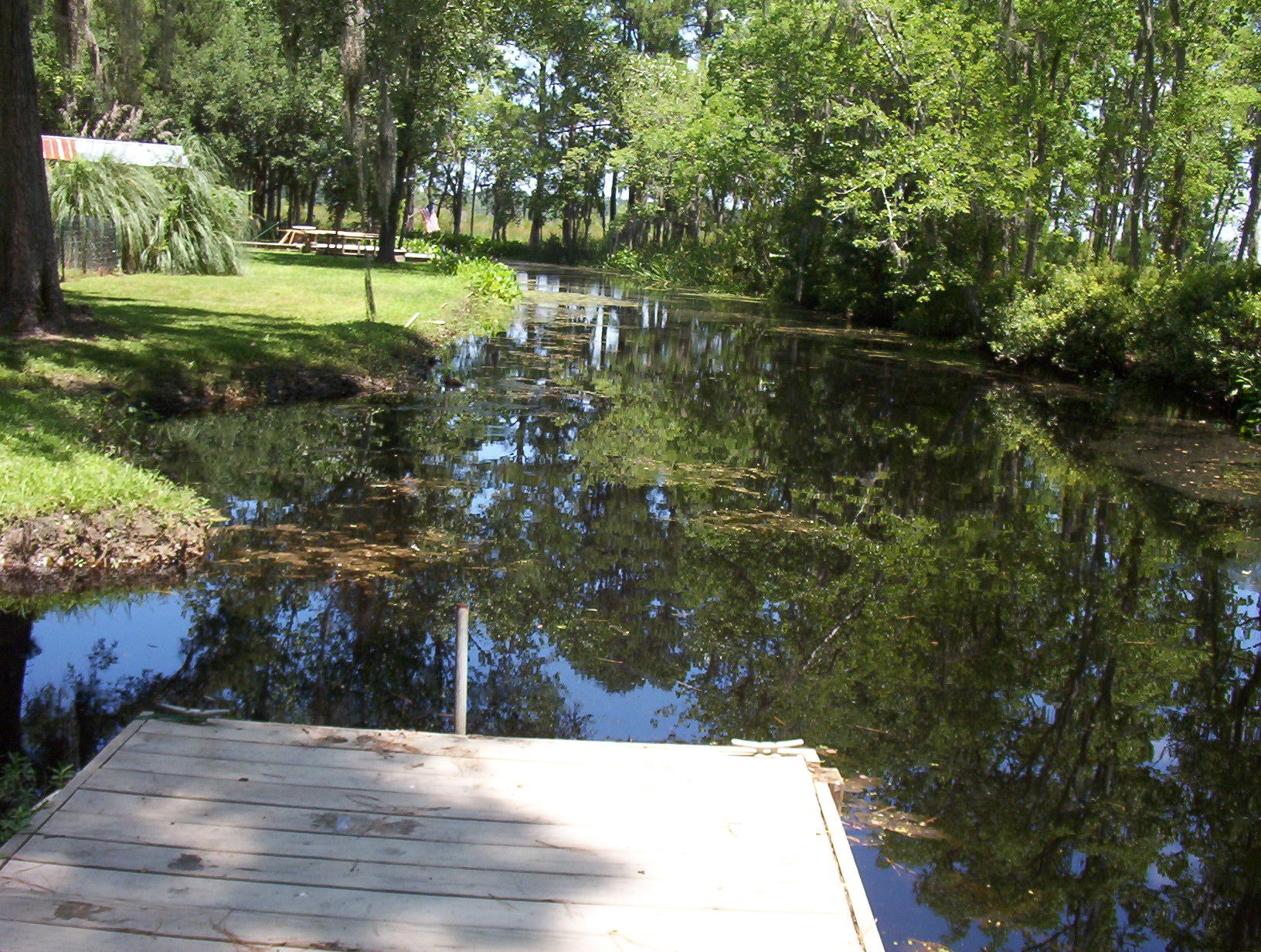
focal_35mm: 39
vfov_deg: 37.0
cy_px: 476
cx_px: 630
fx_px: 1424
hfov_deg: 47.8
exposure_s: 1/238
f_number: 4.5
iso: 100
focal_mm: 6
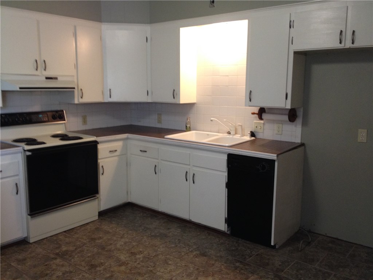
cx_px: 186
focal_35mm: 35
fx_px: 377
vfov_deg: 40.7
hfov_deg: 52.6
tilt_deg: -12.7
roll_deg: +0.8
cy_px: 140
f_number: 2.4
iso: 160
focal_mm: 4.28
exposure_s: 1/20
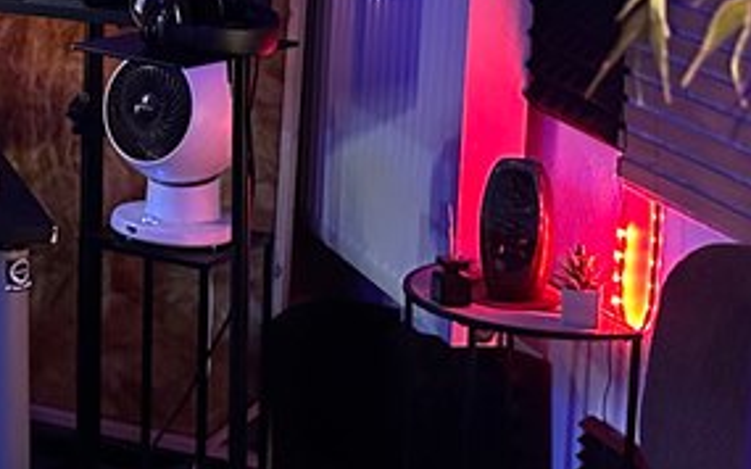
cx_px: -406
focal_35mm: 107
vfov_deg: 12.1
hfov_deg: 17.3
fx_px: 2190
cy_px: -29
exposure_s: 1/25
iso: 1250
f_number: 1.78
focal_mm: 6.86
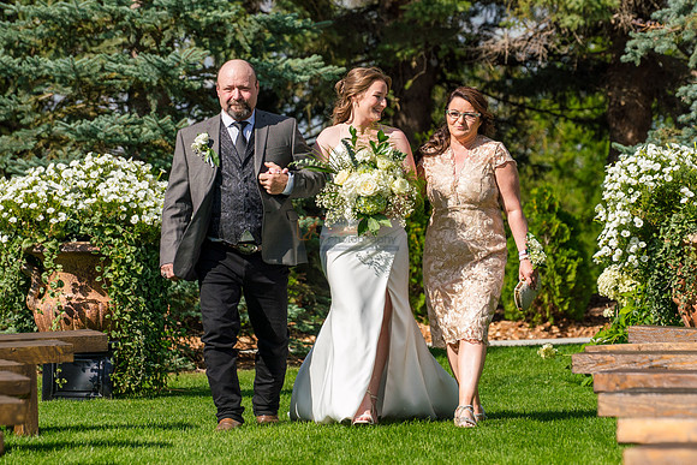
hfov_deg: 8.7
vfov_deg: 5.8
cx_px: 366
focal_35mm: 236
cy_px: 147
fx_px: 4562
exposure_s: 1/3200
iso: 400
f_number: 4.5
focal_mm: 150
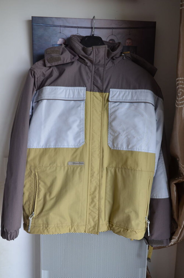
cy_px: 139
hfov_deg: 43.4
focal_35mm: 30
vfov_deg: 62.0
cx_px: 92
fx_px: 231
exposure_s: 1/60
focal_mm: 20
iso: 560
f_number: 4
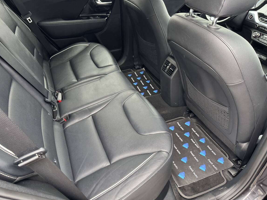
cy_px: 103
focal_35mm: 25
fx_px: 193
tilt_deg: -39.6
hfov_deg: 69.4
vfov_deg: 54.9
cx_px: 129
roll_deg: -0.5
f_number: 1.78
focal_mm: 6.76
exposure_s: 1/60
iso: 400
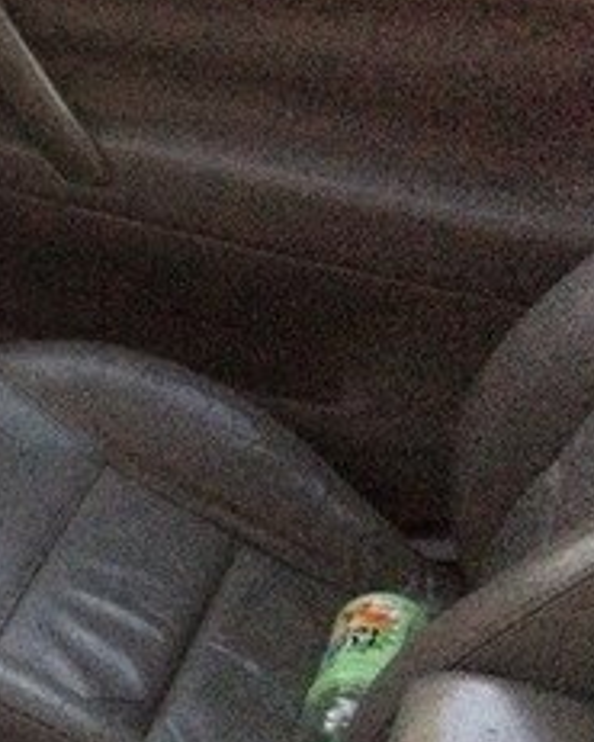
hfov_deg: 16.4
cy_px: 644
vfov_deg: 23.0
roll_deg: +0.2
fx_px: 1779
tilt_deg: -36.9
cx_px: -414
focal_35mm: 81
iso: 1000
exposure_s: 1/17
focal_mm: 4.15
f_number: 2.2
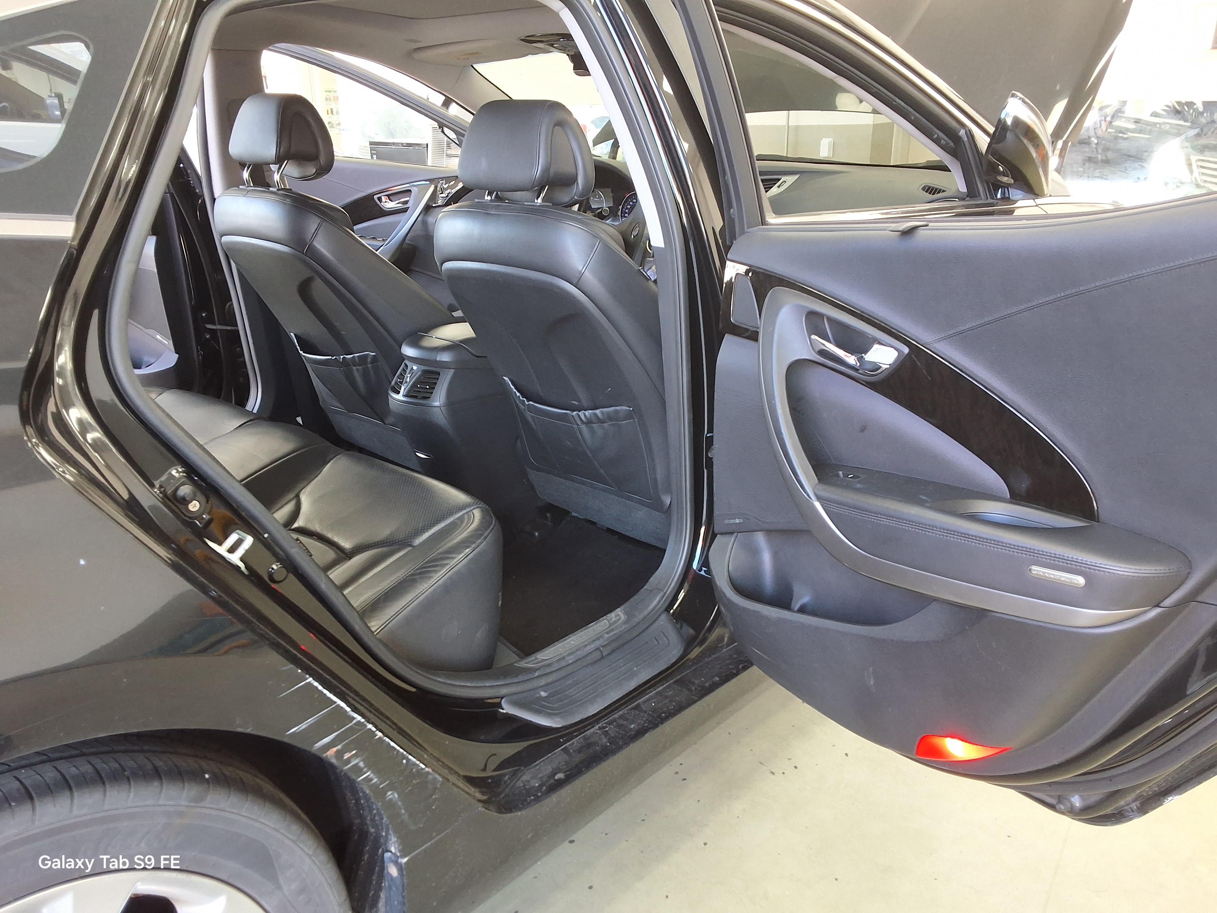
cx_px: 608
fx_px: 984
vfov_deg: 49.7
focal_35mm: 28
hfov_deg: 63.4
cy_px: 456
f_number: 1.9
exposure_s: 1/40
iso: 64
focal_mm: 2.91
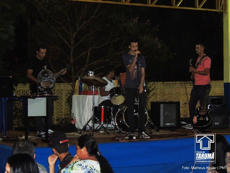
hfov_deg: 21.8
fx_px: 598
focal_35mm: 90
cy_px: 86
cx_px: 115
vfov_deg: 16.4
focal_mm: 16
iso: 800
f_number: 4.1
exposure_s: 1/60
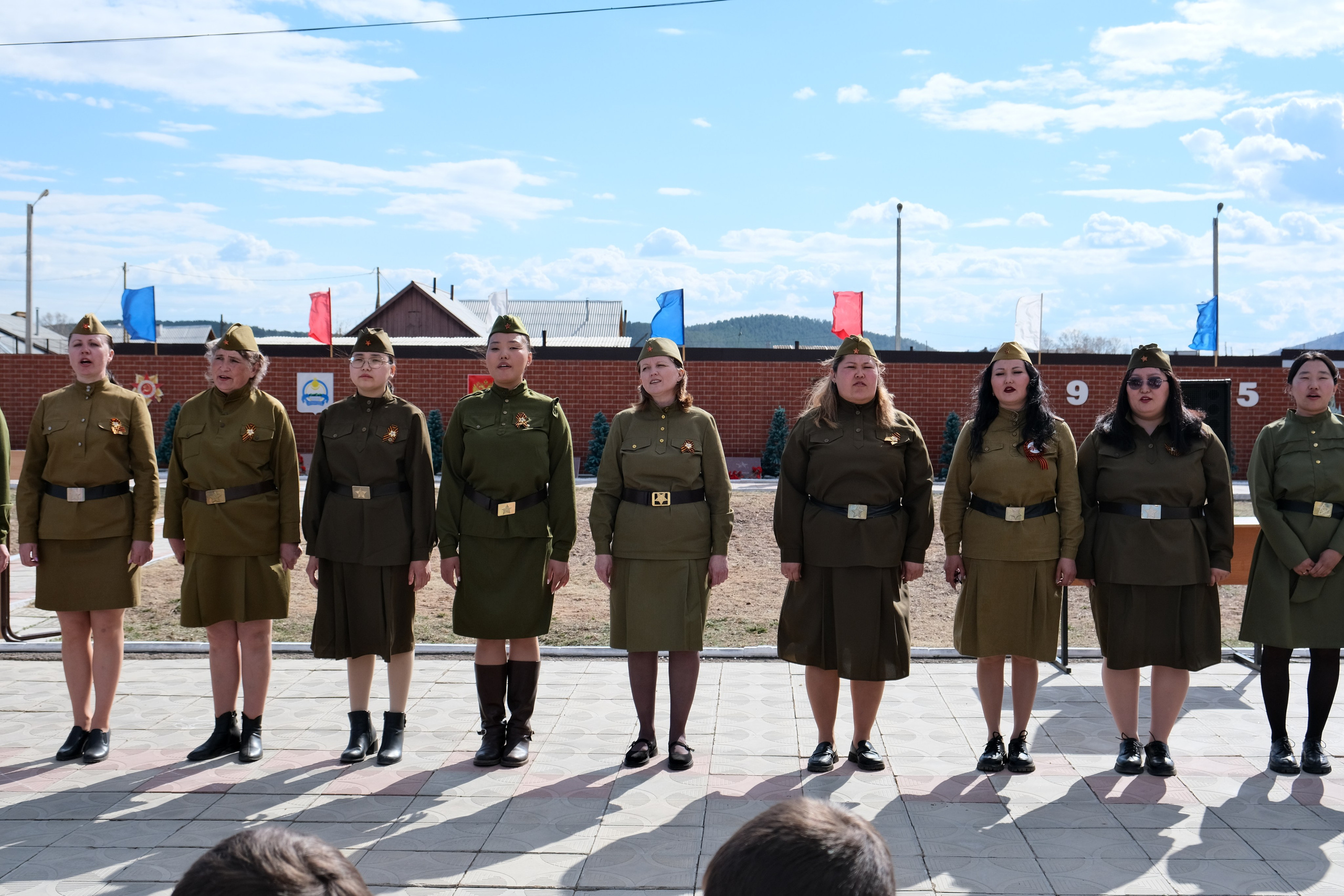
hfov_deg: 46.4
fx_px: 1568
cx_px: 672
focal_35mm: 42
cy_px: 448
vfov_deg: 31.9
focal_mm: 27.7
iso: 320
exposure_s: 1/900
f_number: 5.6
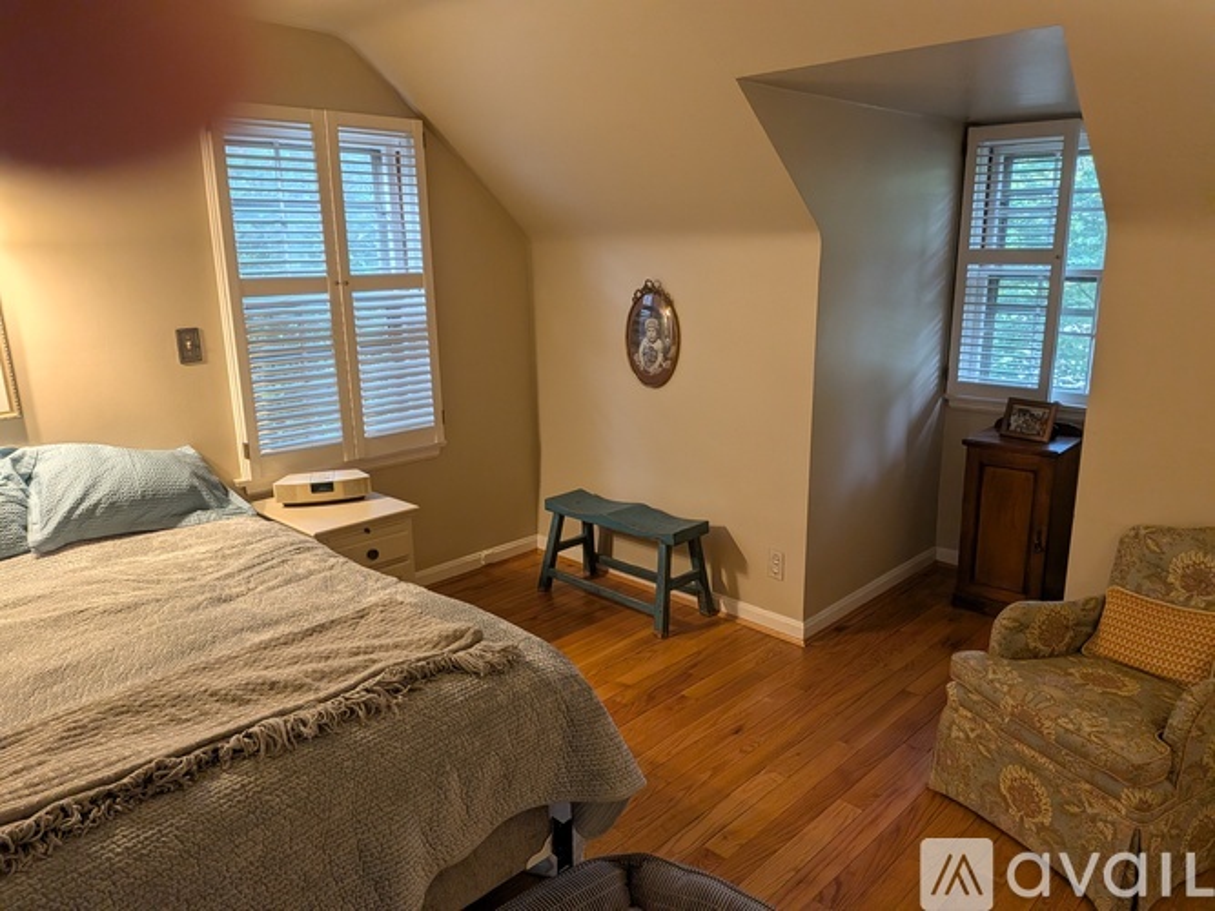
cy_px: 456
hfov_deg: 71.6
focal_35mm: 24
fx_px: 842
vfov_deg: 56.8
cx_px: 608
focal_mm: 4.53
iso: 39
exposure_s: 1/60
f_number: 1.7
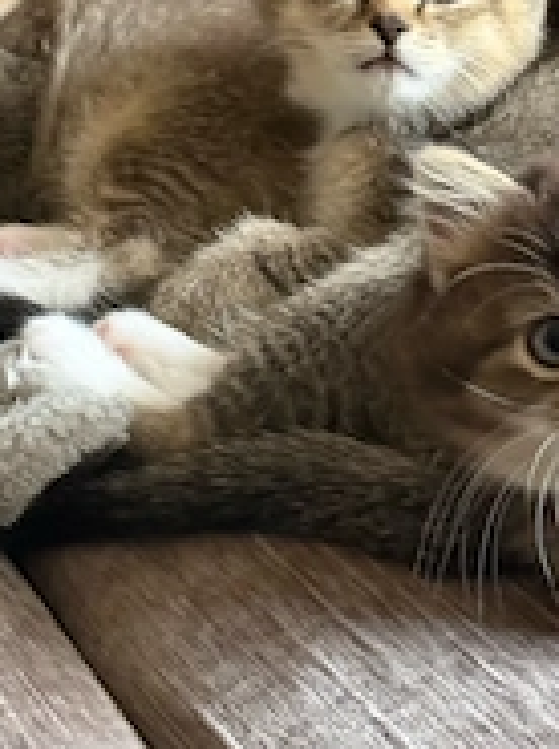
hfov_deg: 14.2
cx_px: 284
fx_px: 2247
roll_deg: -2.7
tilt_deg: -26.4
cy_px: 316
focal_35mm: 104
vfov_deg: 18.9
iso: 500
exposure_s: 1/30
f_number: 1.78
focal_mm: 6.76
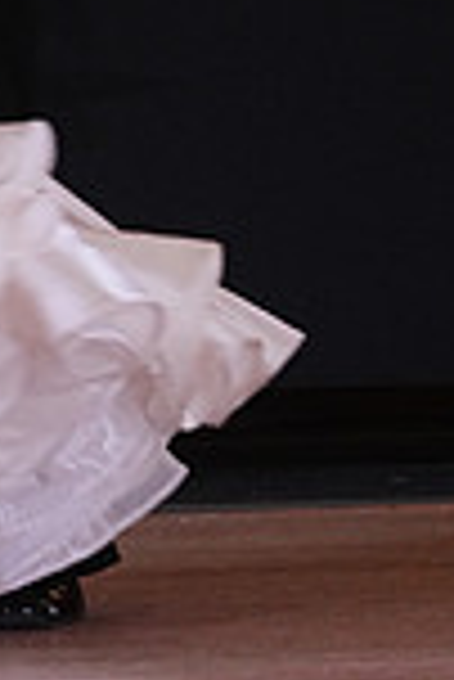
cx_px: -389
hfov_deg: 1.9
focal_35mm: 728
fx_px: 13739
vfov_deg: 2.8
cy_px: -279
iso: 2500
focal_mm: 190
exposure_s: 1/250
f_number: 4.5
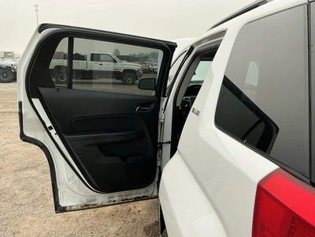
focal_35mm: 28
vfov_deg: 49.7
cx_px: 158
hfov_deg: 63.4
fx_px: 255
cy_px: 118
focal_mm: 3
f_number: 1.8
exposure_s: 1/1786
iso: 25
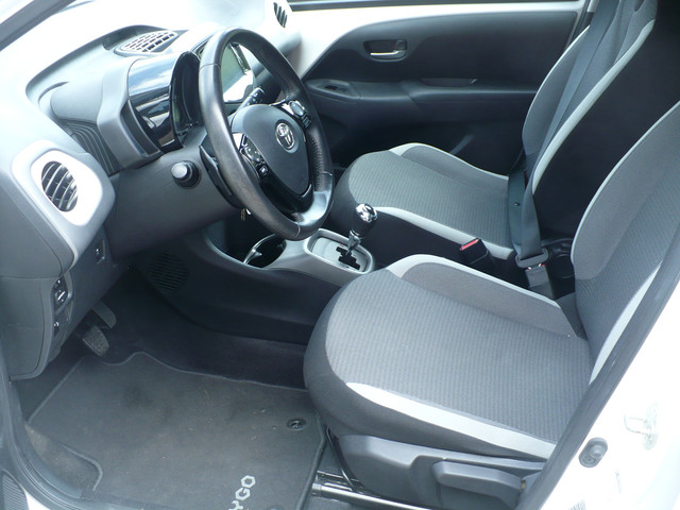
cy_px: 255
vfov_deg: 38.7
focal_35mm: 37
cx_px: 340
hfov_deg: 50.1
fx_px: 727
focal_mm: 6.1
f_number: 2.8
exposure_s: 1/50
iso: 100
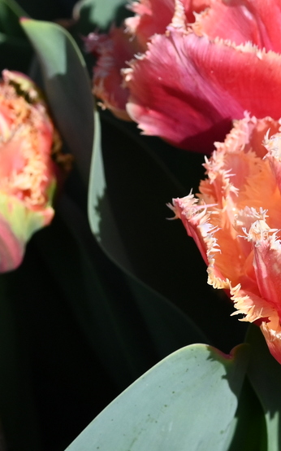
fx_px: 1692
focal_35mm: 138
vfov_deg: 15.0
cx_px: 154
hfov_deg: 9.5
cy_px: 81
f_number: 10
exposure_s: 1/1600
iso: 640
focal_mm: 50
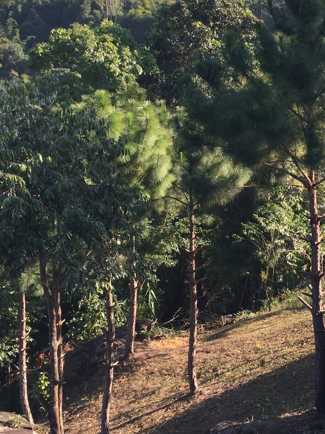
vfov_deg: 31.5
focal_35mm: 61
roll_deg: -1.0
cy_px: 163
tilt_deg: -9.0
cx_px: 305
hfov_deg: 23.3
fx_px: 764
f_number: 2.2
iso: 32
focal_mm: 4.15
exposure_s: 1/444
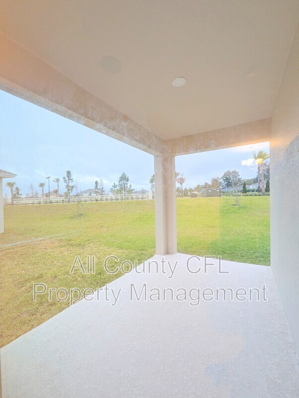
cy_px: 199
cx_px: 150
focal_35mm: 13
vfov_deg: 106.1
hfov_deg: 90.0
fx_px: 149
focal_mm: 1.95
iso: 55
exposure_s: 1/24
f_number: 2.2
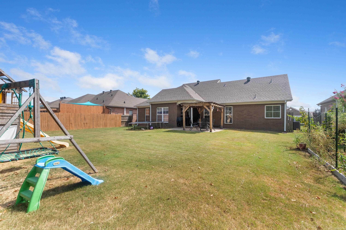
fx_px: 144
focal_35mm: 15
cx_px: 173
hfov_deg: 100.4
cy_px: 115
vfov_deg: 77.3
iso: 320
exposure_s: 1/200
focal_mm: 10
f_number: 8
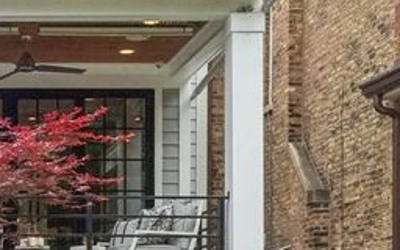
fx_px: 1068
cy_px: 40
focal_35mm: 98
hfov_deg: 20.3
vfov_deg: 13.3
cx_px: -34
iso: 800
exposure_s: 1/400
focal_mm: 24
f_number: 11
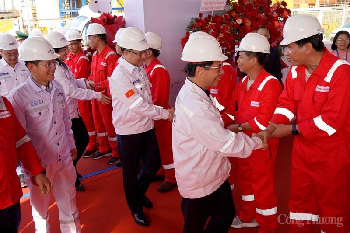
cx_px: 175
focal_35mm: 36
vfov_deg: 36.9
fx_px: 350
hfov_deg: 53.1
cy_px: 116
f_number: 4
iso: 100
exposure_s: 1/200
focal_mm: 24
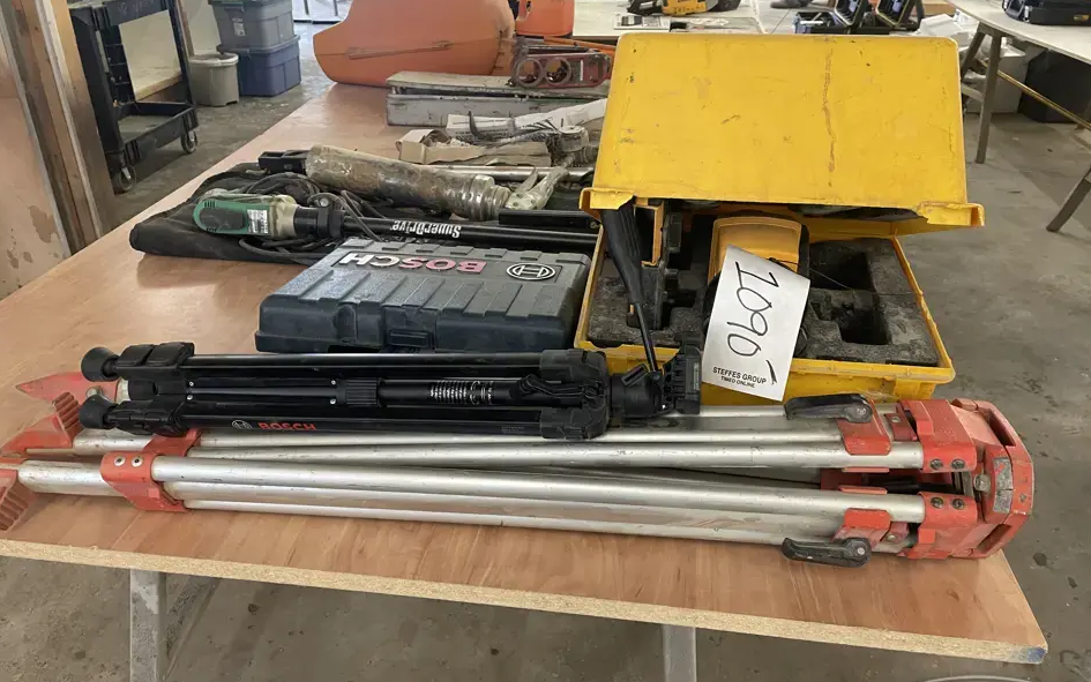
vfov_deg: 44.6
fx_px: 833
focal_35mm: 28
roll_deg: +0.3
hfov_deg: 66.5
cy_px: 339
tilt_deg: -29.0
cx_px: 538
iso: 250
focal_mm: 4.2
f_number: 1.6
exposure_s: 1/60
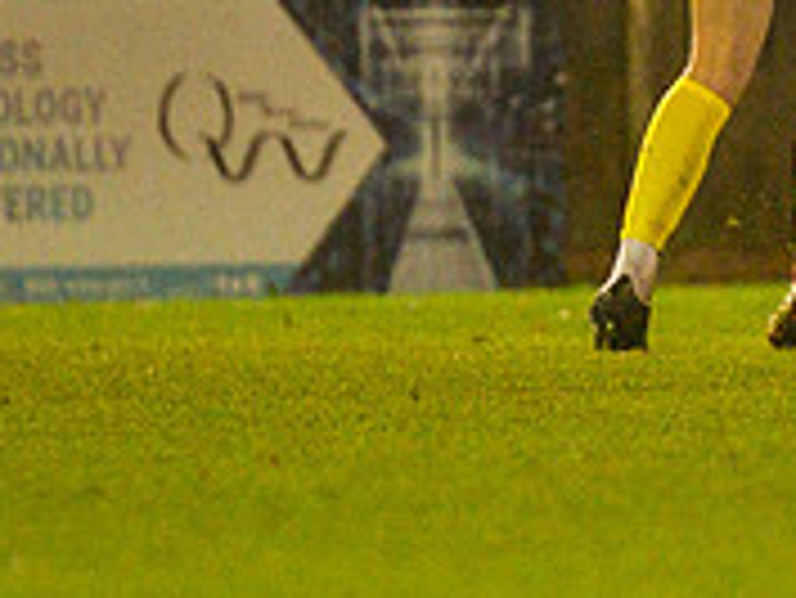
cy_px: -211
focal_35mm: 1656
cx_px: 842
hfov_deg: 1.2
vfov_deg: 0.9
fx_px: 38106
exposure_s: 1/800
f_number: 2.8
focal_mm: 300
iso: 5000
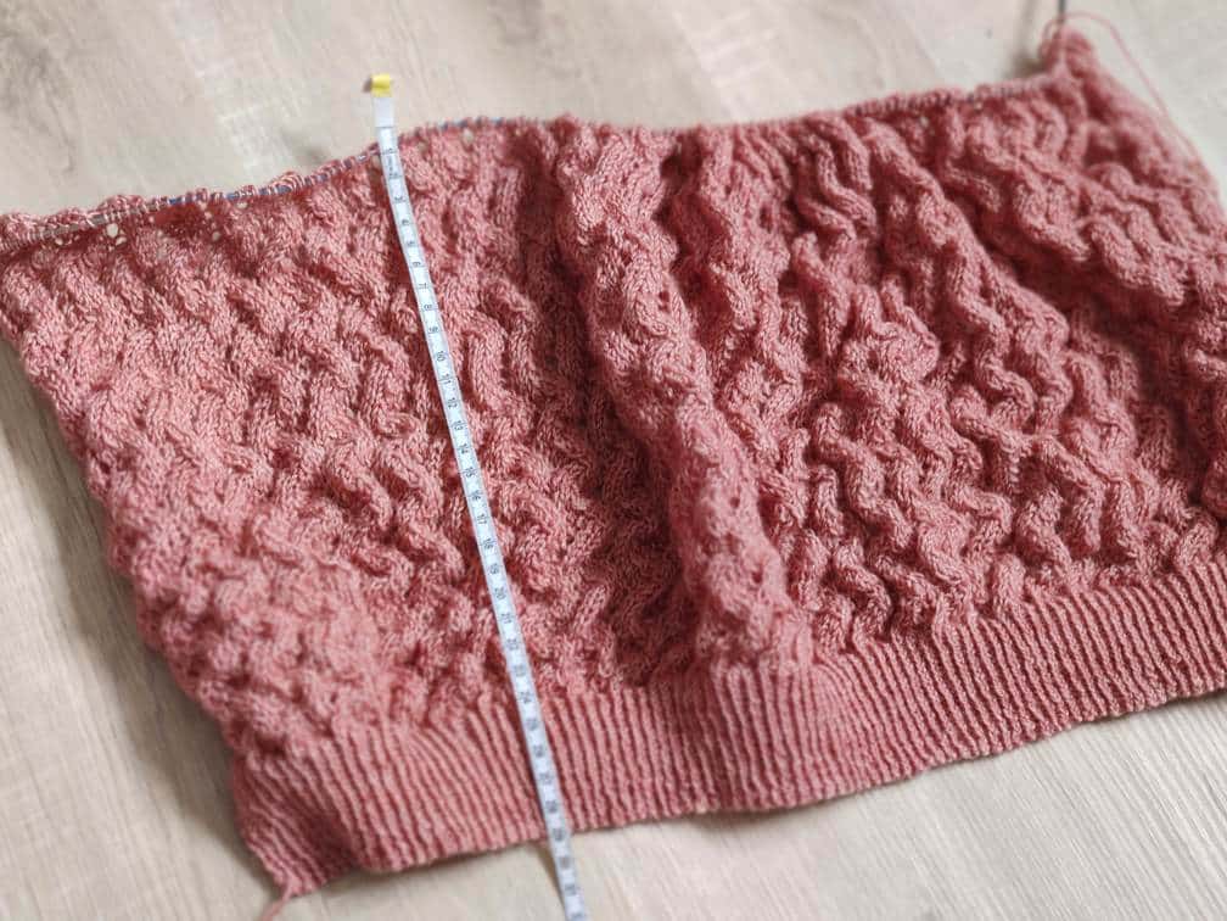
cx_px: 614
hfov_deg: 45.8
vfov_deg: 35.1
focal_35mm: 41
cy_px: 460
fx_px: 1453
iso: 310
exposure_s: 1/50
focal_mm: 8.16
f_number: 2
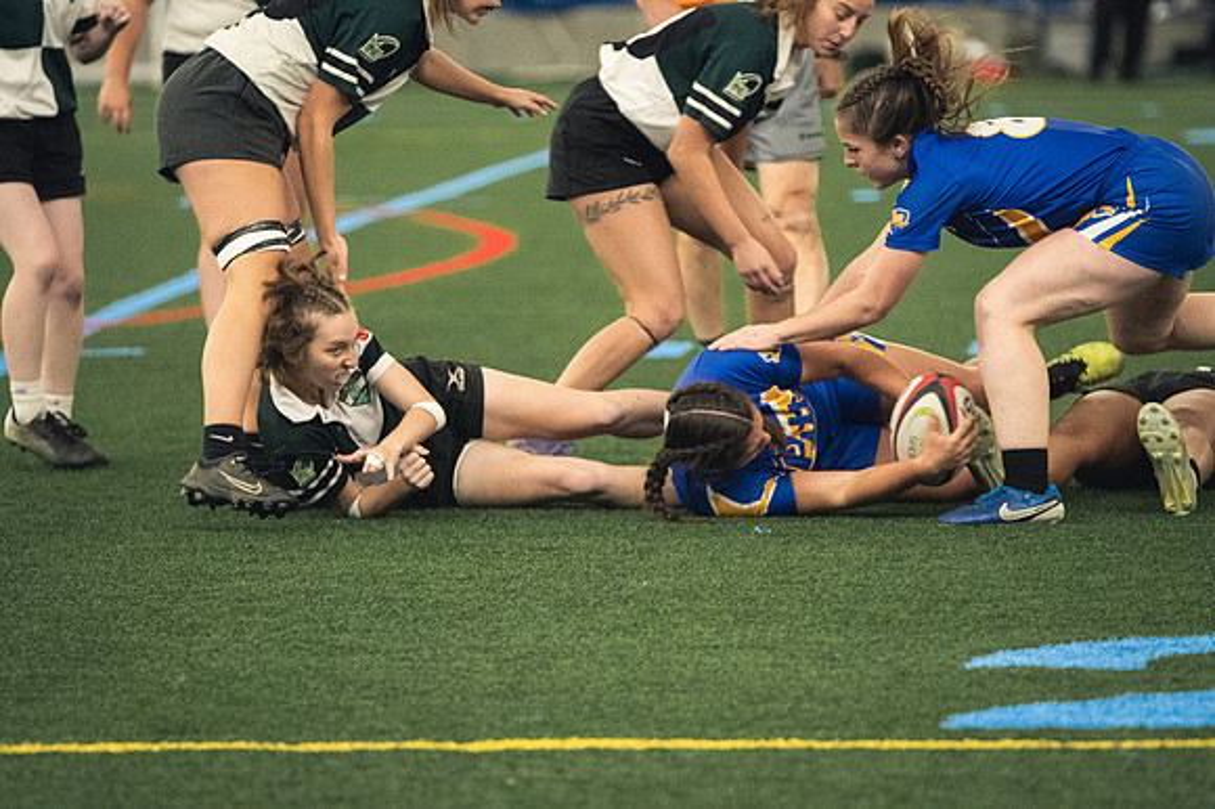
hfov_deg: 6.9
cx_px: 608
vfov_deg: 4.6
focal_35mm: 300
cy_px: 404
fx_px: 10119
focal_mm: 200
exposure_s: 1/500
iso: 9000
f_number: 2.8
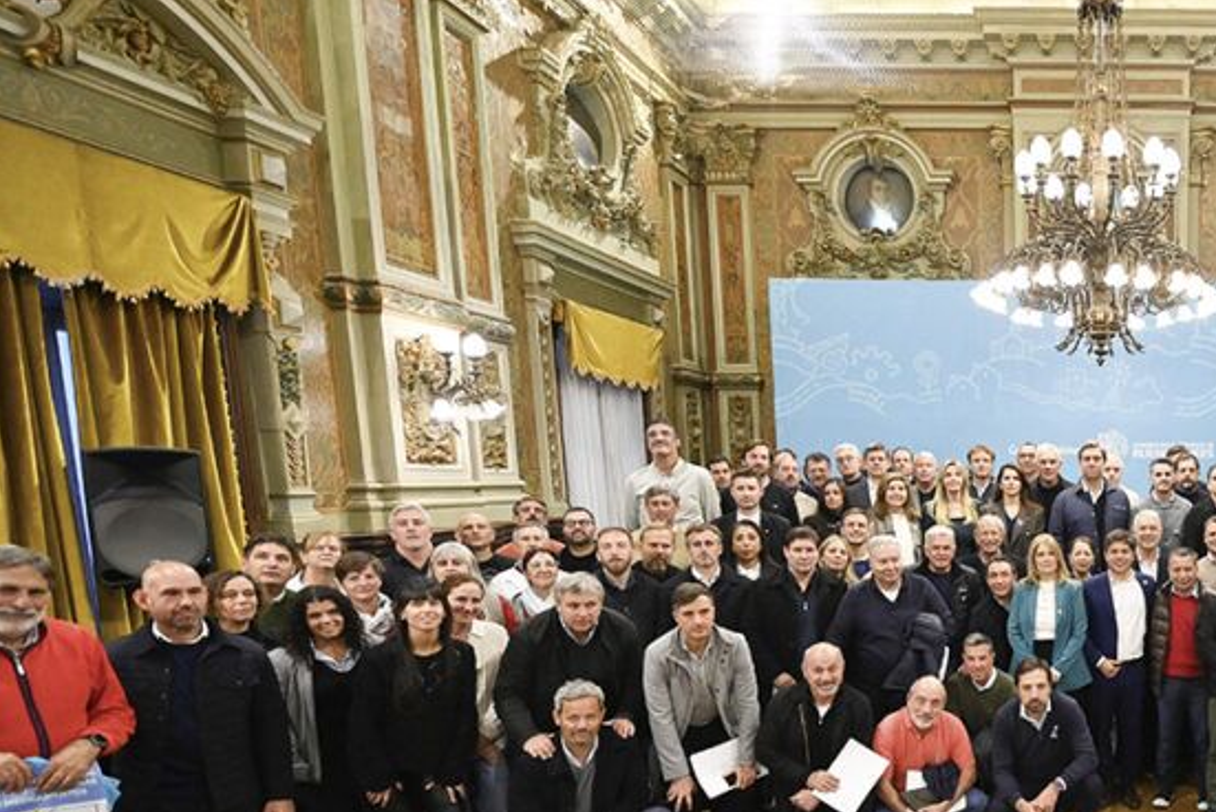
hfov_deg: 57.8
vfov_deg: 47.4
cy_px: 628
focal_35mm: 26
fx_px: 879
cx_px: 1128
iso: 3200
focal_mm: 14
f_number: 3.2
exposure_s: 1/400
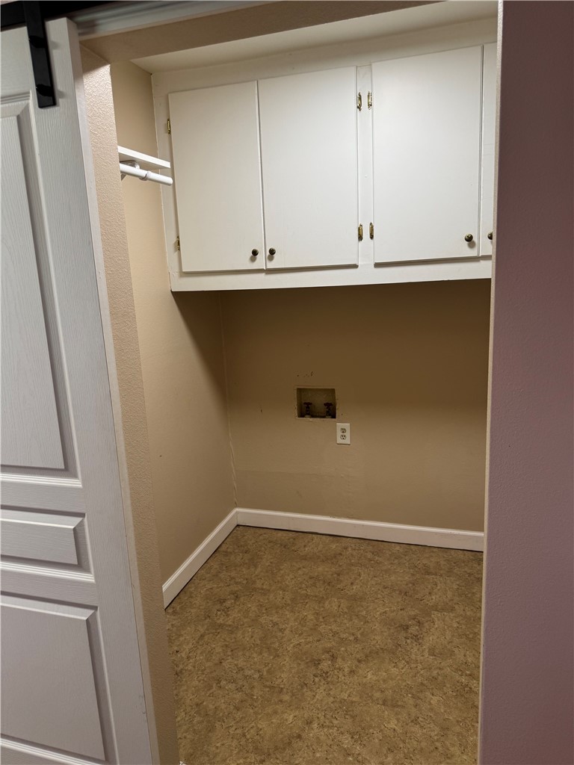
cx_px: 287
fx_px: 531
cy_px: 382
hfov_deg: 56.8
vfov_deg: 71.6
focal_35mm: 24
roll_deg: +2.9
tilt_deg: -13.1
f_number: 1.78
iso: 125
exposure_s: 1/60
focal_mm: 6.76
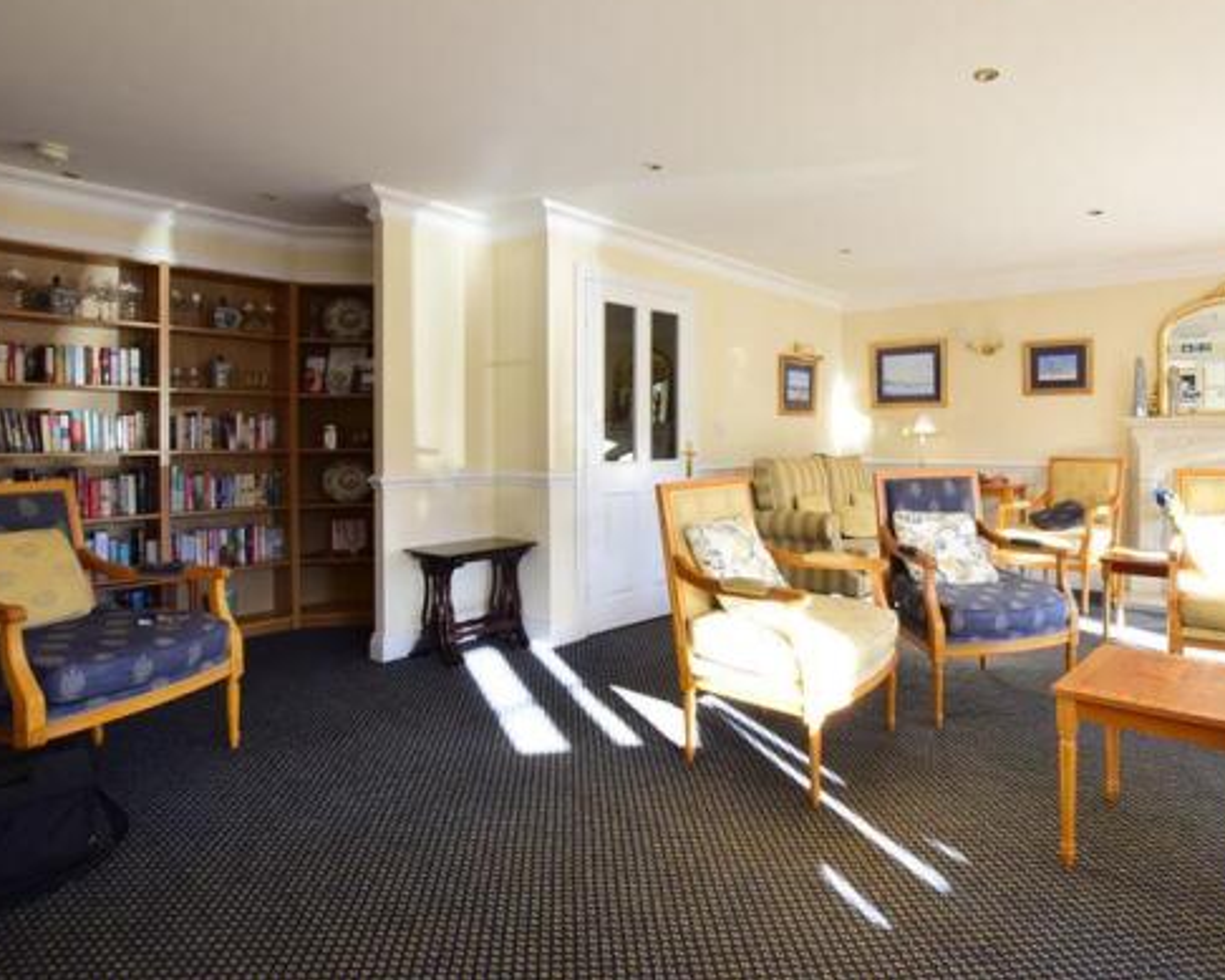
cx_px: 794
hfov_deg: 81.1
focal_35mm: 19
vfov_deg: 70.6
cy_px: 435
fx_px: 689
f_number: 16
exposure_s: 1/8
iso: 500
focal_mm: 10
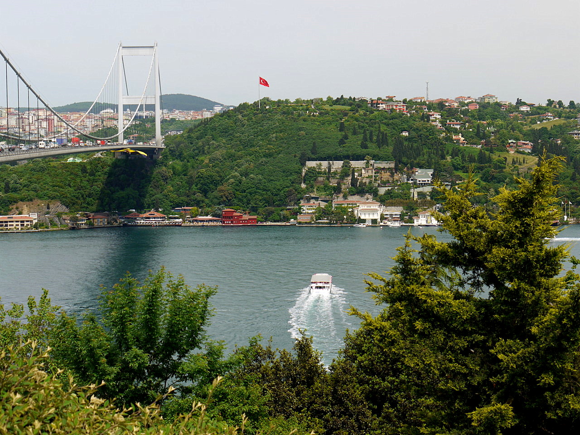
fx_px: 1173
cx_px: 290
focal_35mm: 70
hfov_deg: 27.8
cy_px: 218
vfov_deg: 21.0
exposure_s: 1/160
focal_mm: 35
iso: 100
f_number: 7.1
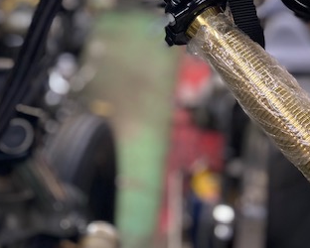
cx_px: 122
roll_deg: -4.5
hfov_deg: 35.8
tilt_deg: -11.5
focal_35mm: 52
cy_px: -62
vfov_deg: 25.6
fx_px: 477
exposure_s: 1/50
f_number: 1.8
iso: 160
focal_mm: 4.25
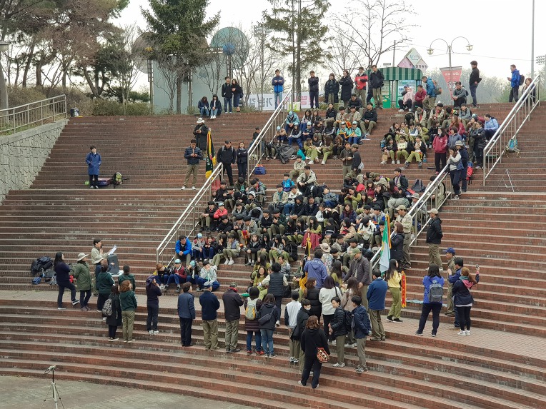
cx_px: 273
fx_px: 820
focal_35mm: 52
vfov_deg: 28.0
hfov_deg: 36.8
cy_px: 204
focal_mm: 6
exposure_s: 1/40
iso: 25
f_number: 2.4
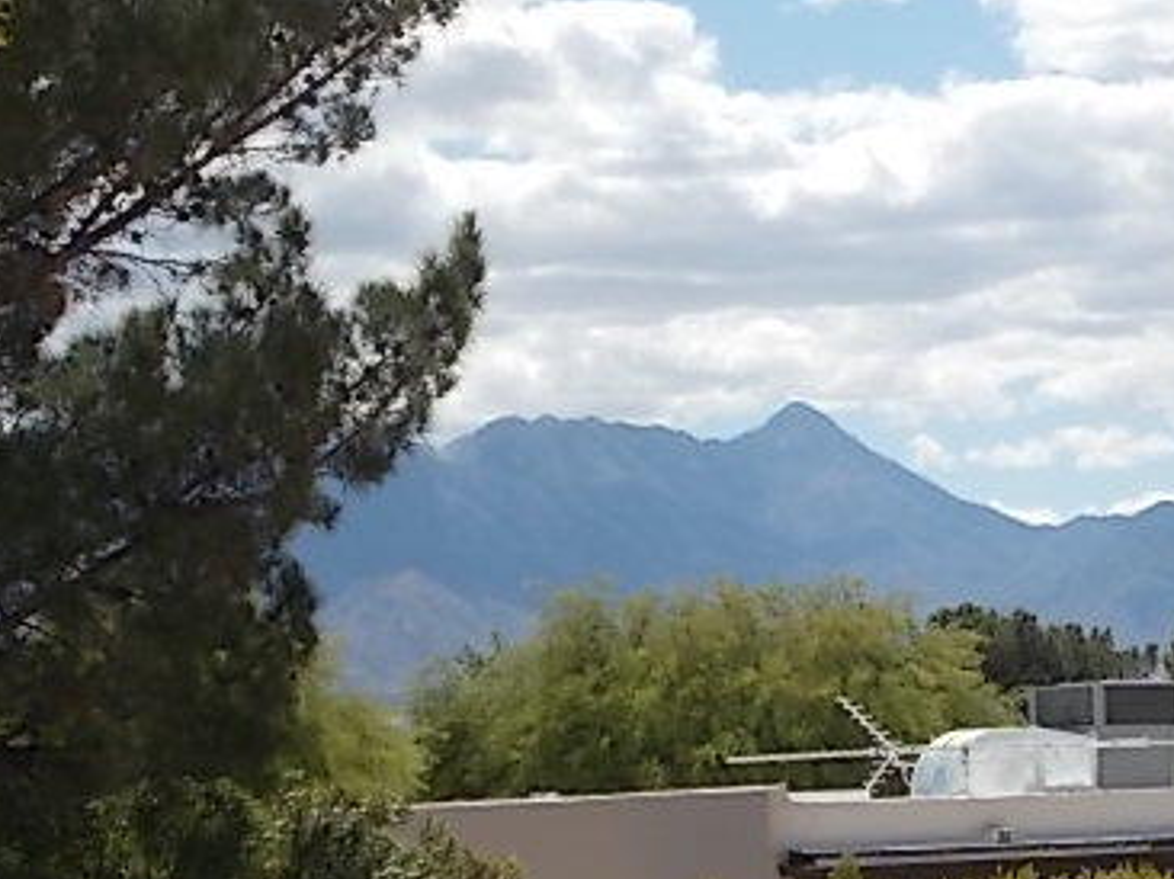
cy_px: 635
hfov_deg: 14.8
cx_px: 901
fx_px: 4508
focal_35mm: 133
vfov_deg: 11.1
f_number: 5.8
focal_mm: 13.5
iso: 80
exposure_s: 1/400
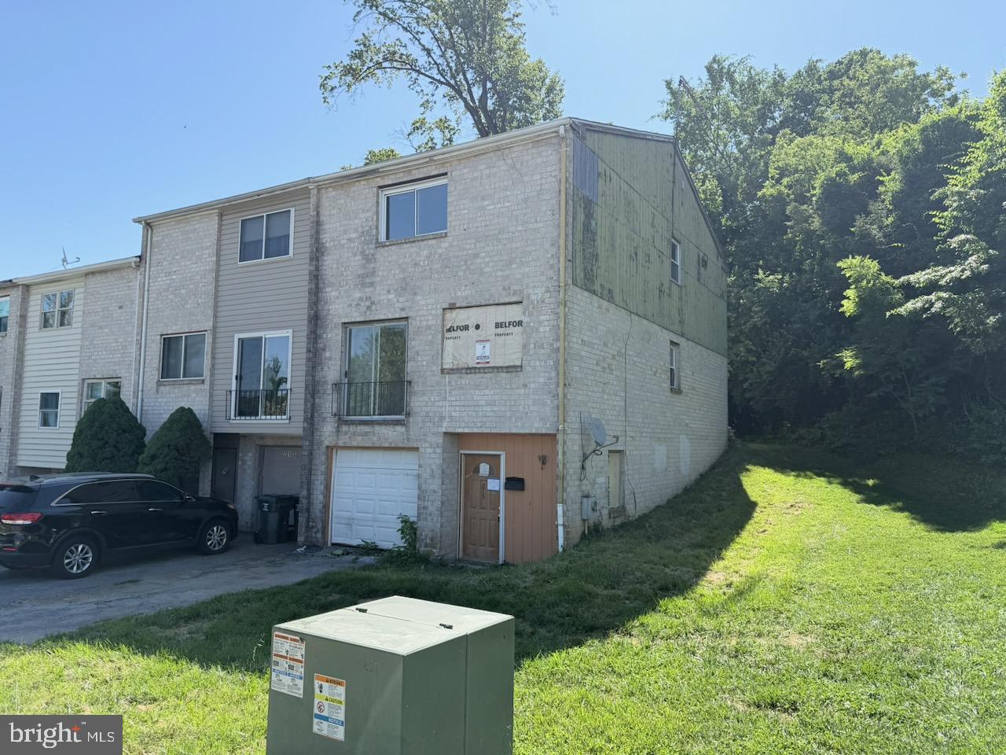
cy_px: 378
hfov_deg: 71.6
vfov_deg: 56.8
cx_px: 503
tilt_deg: +8.0
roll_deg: -0.6
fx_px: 697
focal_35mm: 24
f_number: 1.78
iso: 100
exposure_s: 1/2611
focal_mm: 6.76
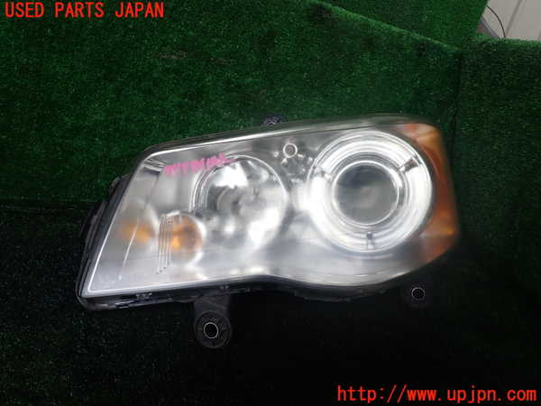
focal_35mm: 25
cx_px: 270
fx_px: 391
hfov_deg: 69.4
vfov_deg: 54.9
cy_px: 203
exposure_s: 1/160
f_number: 2.8
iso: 100
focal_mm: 4.5
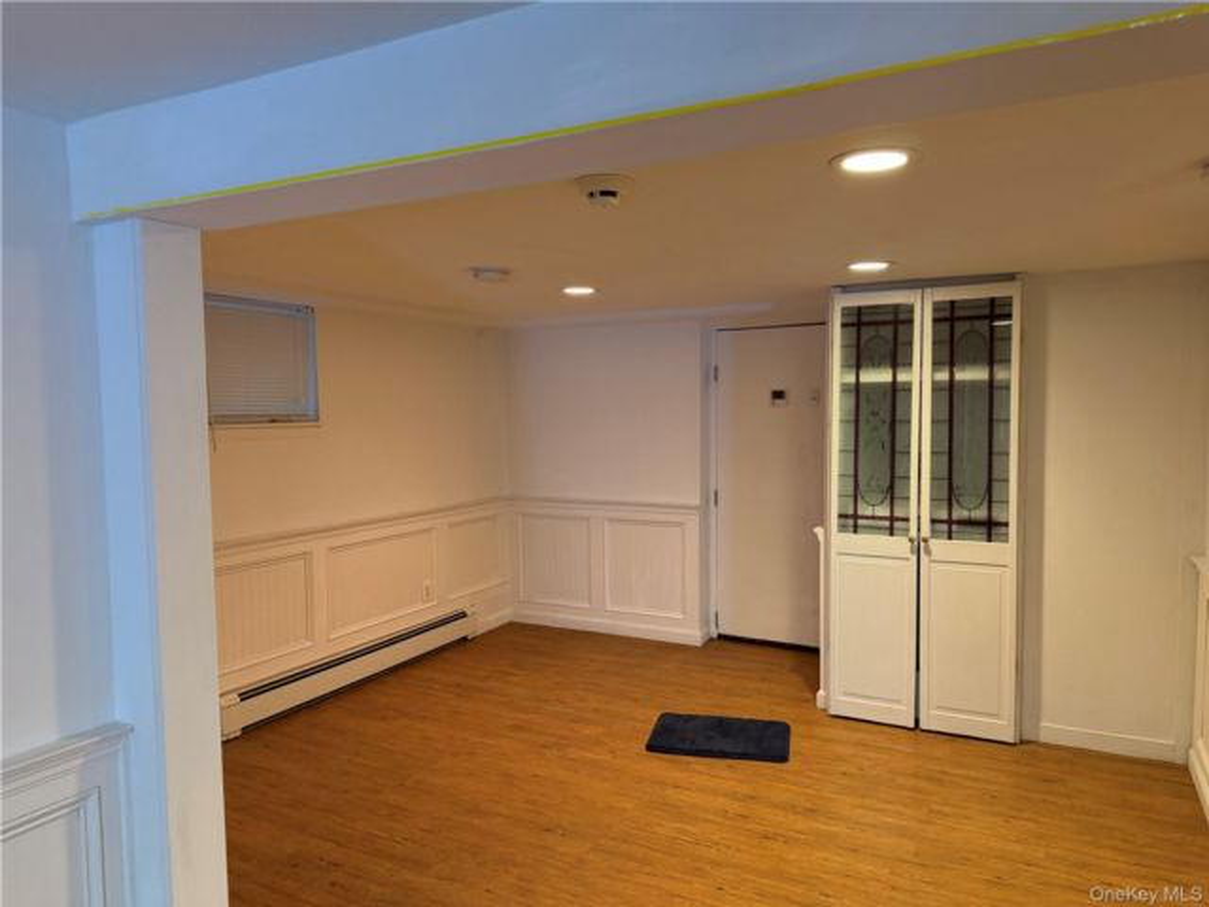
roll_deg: +0.1
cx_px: 604
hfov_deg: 71.6
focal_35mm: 24
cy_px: 454
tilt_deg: -3.6
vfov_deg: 56.8
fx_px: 838
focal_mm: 6.76
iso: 250
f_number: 1.78
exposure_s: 1/60
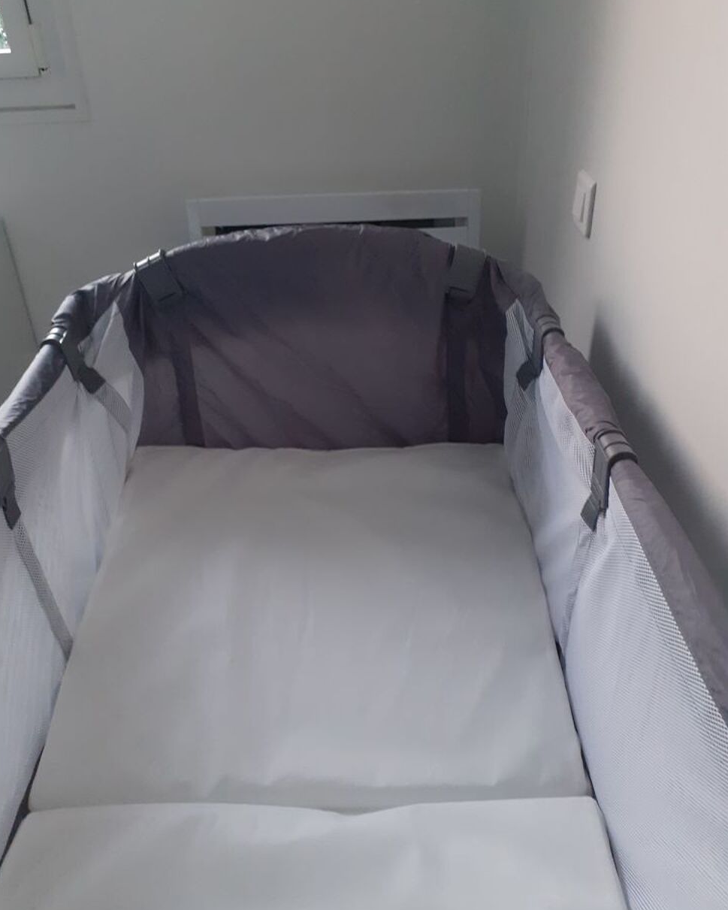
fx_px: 781
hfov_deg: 50.0
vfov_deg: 60.4
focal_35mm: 29
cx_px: 355
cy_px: 482
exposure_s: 1/25
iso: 320
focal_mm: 3.6
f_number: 1.9
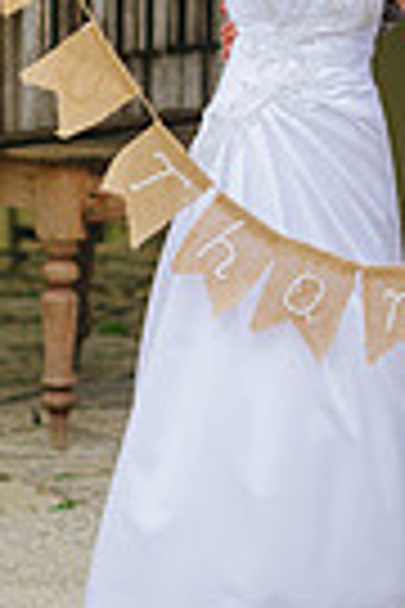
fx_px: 4775
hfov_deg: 4.8
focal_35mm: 283
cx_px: 378
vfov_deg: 7.2
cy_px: -126
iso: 200
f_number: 2
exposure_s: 1/2500
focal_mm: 85
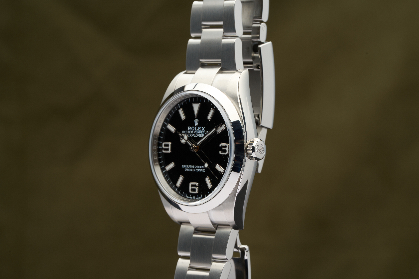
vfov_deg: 12.2
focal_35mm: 112
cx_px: 213
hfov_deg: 18.3
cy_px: 151
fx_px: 1303
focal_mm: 100
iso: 125
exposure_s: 1/125
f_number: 16
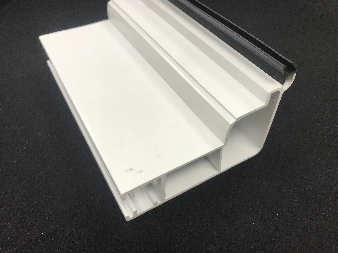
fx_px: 273
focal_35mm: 28
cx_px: 169
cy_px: 126
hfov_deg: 63.4
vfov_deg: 49.7
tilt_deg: -45.2
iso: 40
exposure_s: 1/100
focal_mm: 3.99
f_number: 1.8
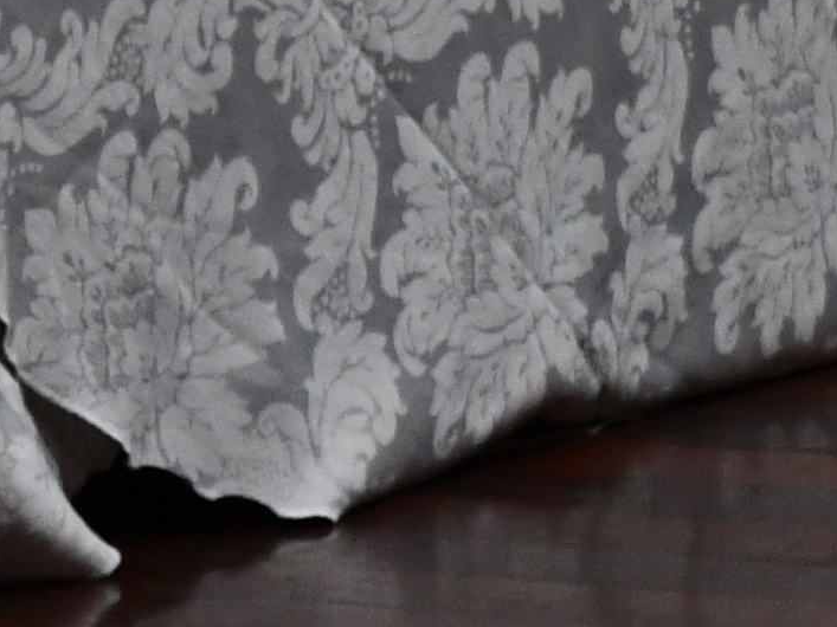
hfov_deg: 3.5
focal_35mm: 568
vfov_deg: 2.6
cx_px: 1891
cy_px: -1492
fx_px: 13732
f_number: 2.8
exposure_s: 1/125
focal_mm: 50
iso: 800
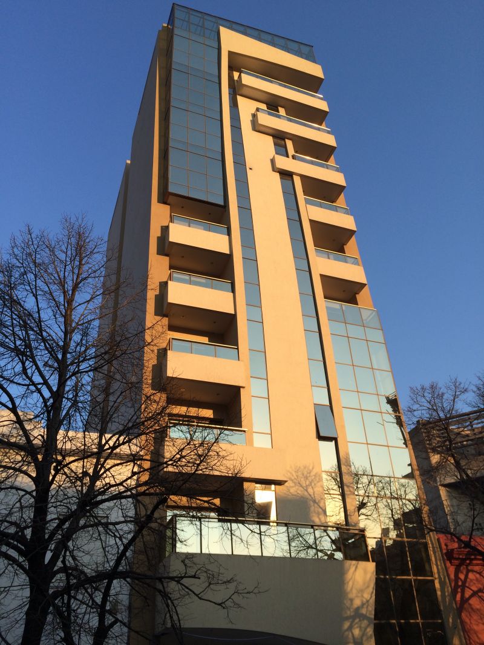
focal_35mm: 30
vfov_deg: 60.0
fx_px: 559
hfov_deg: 46.8
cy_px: 322
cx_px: 242
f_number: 2.2
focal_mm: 4.12
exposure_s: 1/820
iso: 32
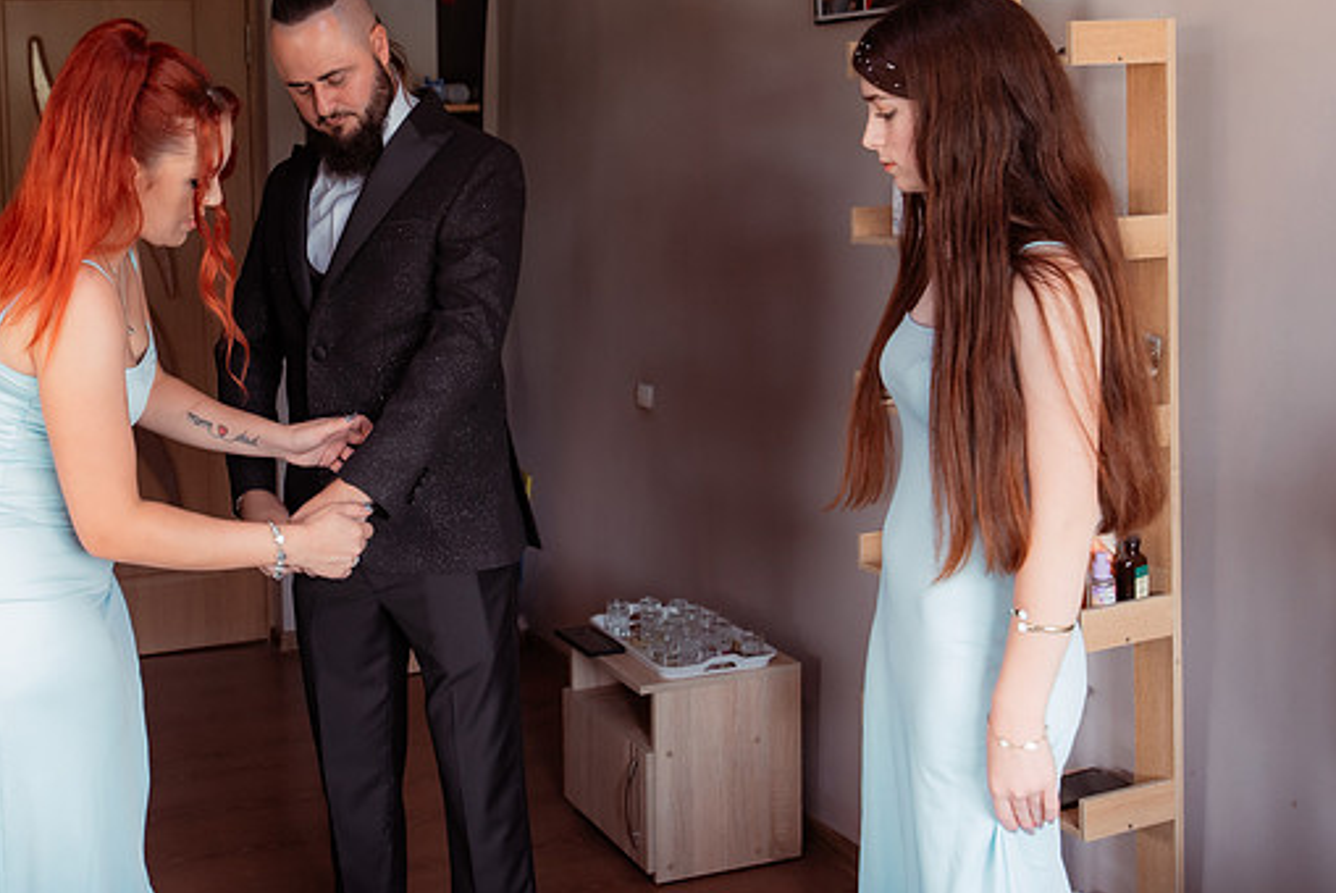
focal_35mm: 44
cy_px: 246
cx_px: 369
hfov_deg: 43.3
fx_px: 1634
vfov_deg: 30.1
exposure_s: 1/250
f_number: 3.2
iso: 1600
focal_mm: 30
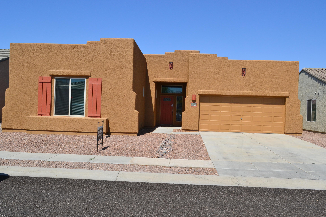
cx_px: 165
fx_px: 308
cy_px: 111
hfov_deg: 55.8
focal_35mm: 34
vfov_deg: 38.9
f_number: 11
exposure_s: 1/500
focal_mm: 22
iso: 360
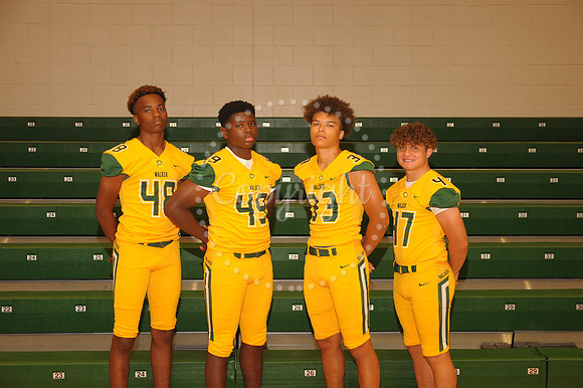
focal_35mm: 60
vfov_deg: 22.6
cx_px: 292
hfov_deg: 33.4
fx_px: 971
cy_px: 194
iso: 1000
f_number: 5.6
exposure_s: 1/60
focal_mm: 60
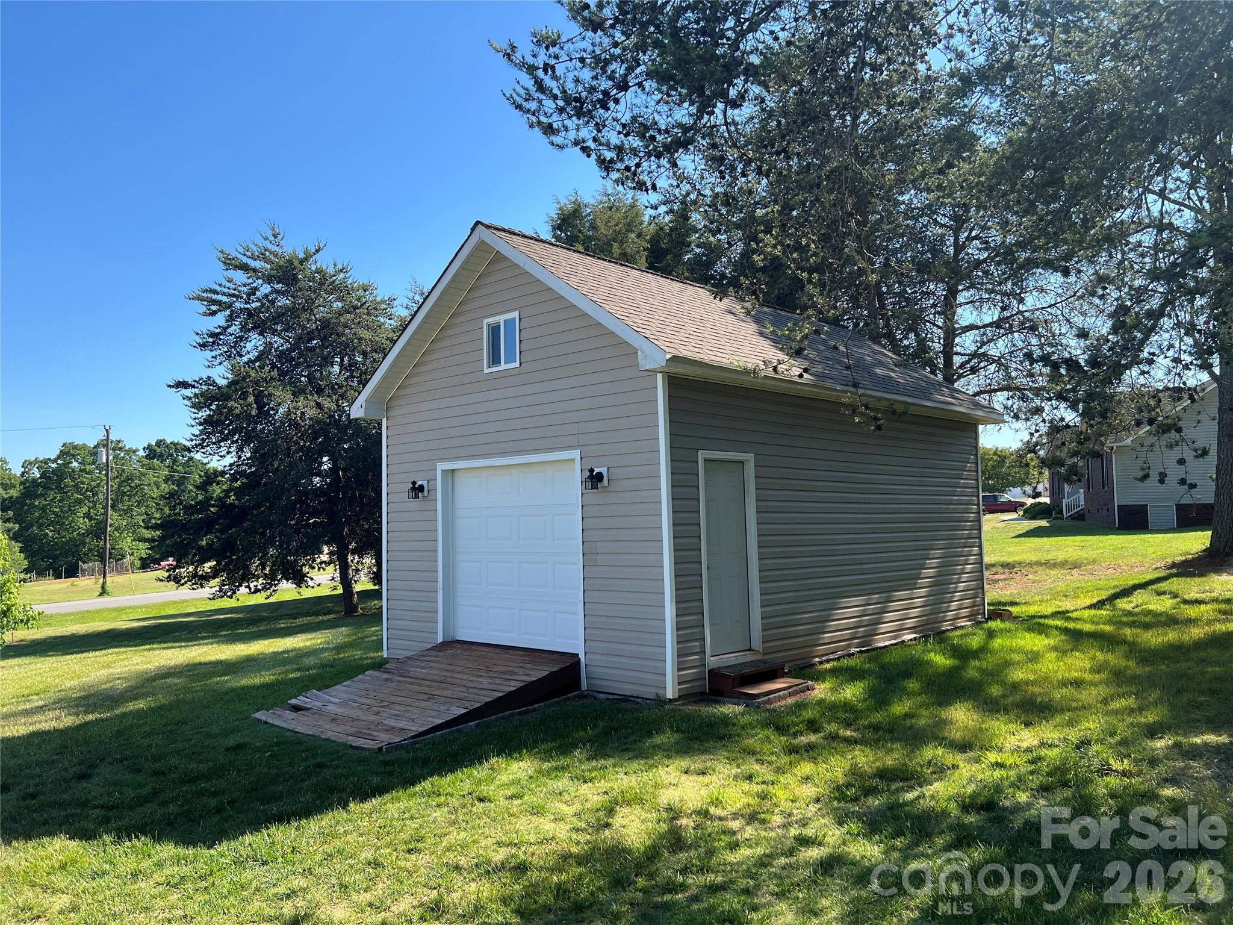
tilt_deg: +4.8
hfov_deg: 67.3
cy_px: 462
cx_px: 616
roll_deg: +1.4
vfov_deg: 53.1
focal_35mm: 26
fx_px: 926
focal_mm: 5.7
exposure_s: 1/1698
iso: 50
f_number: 1.5
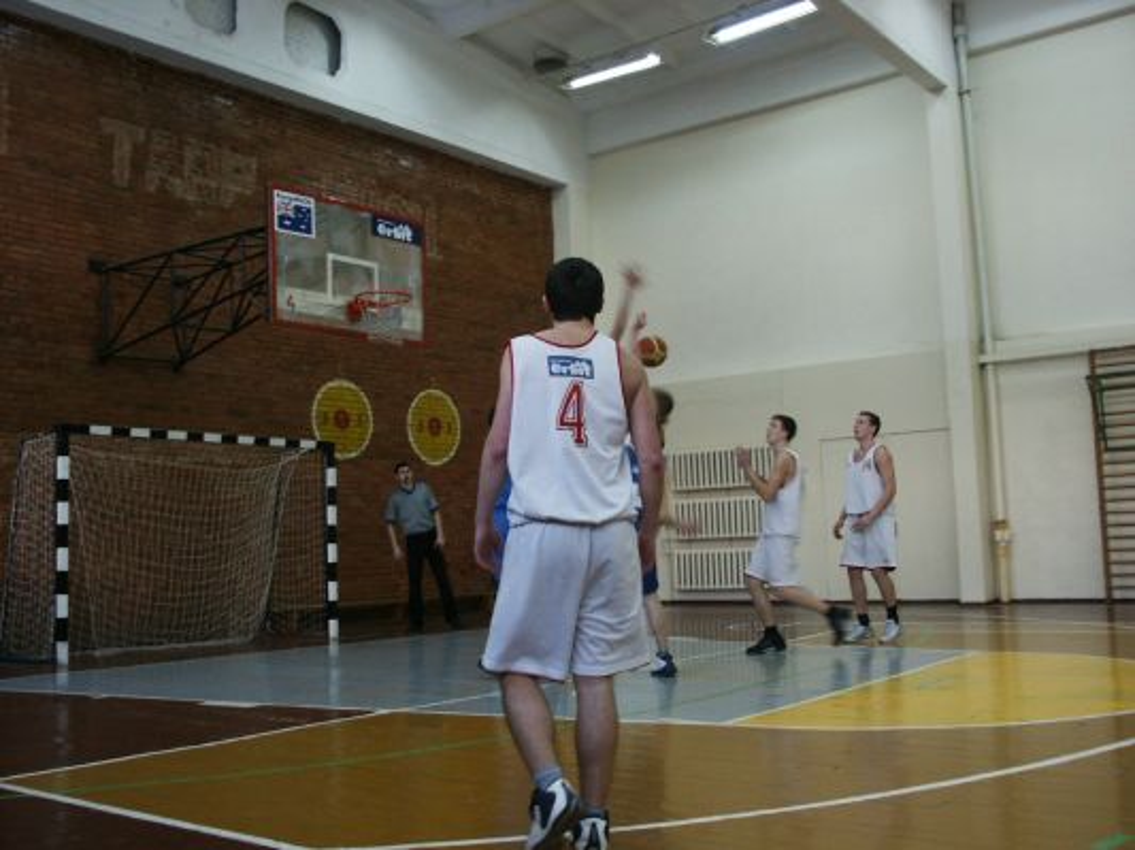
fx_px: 1147
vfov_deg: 40.7
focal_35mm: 35
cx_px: 568
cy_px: 425
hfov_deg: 52.7
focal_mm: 7.19
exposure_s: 1/45
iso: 125
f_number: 3
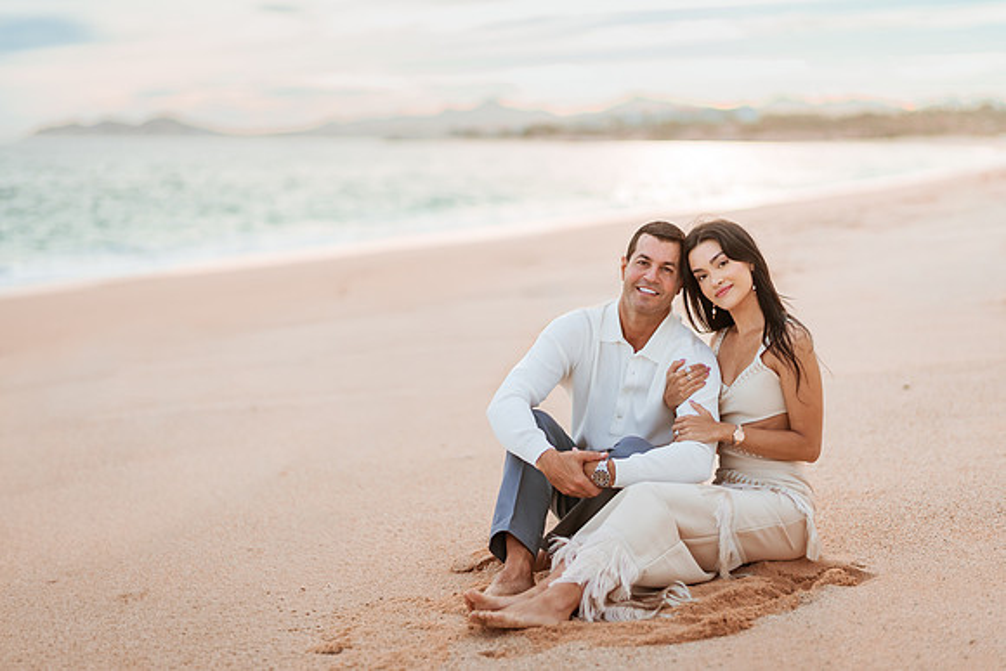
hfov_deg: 33.7
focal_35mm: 59
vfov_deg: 22.8
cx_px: 515
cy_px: 344
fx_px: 1661
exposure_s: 1/6400
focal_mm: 58
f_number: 1.4
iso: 250
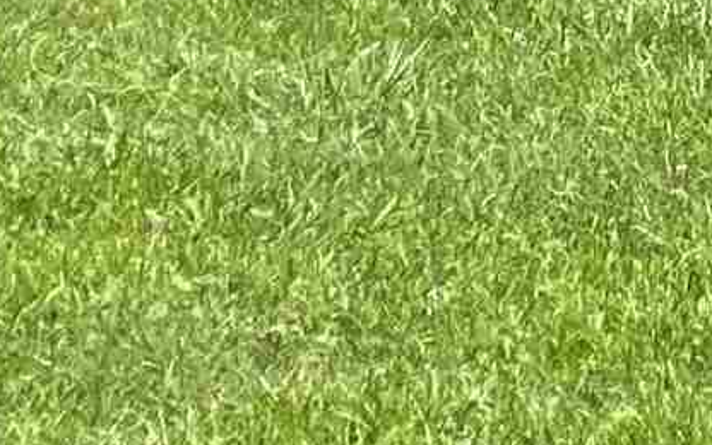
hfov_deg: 7.8
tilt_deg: -5.9
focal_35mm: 219
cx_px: 2360
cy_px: -657
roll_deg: +0.3
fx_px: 4250
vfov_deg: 5.7
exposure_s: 1/704
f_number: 1.8
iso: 32
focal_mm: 3.99
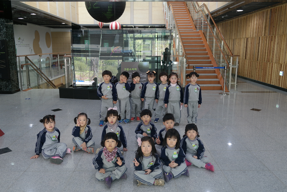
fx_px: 239
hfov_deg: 61.9
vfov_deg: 43.6
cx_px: 144
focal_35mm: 30
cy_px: 96
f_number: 3.5
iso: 400
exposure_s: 1/40
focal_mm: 20
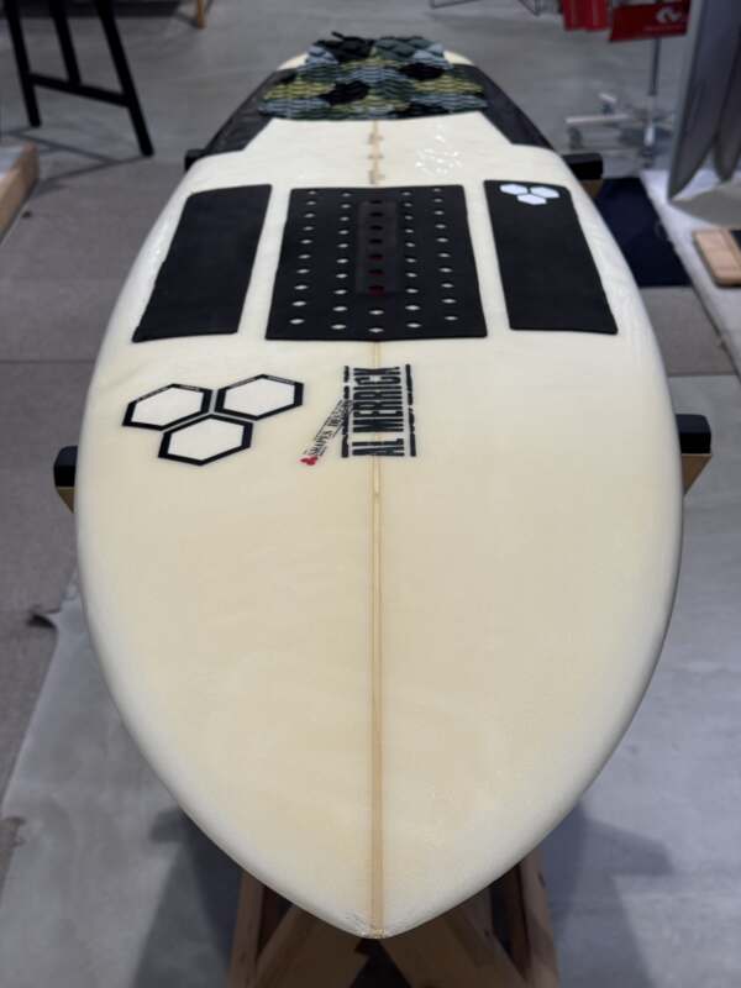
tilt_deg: -30.1
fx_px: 1370
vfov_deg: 39.7
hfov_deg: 30.3
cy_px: 494
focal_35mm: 48
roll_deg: -0.2
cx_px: 370
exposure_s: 1/134
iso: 50
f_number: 1.78
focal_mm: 6.76
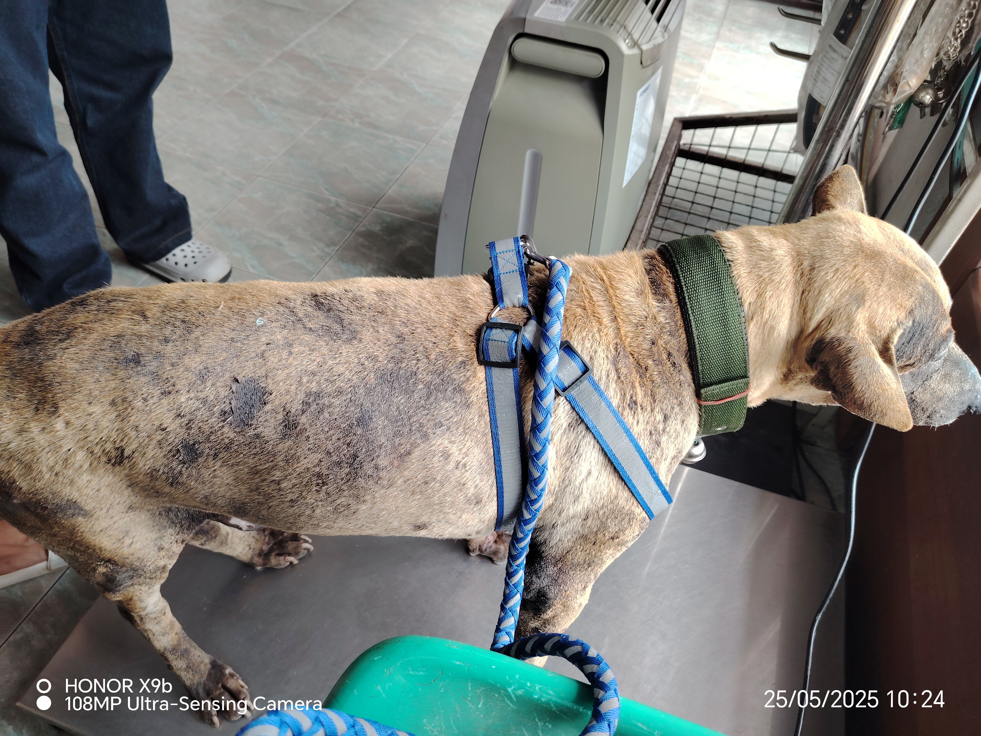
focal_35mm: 24
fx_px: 680
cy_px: 368
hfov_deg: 71.6
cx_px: 490
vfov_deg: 56.8
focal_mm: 5.25
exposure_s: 1/100
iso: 525
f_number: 1.75
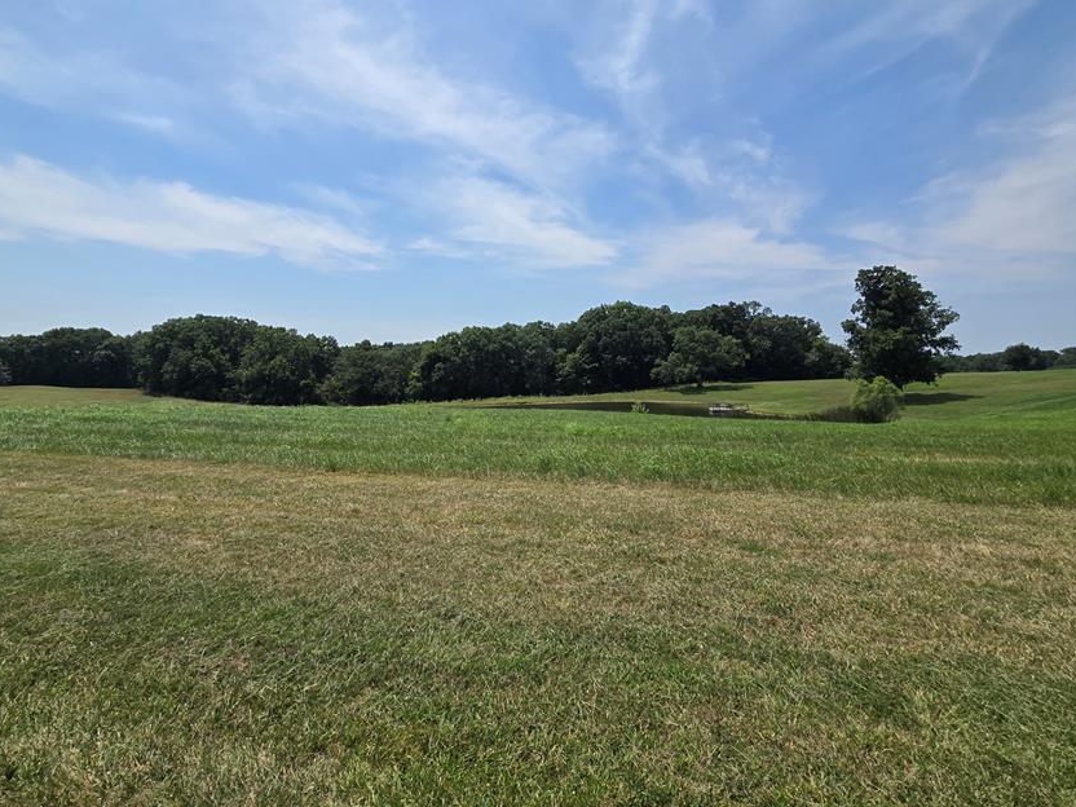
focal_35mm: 16
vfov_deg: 77.7
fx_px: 497
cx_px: 504
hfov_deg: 94.4
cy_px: 352
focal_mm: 2.2
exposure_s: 1/4222
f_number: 2.2
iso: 50
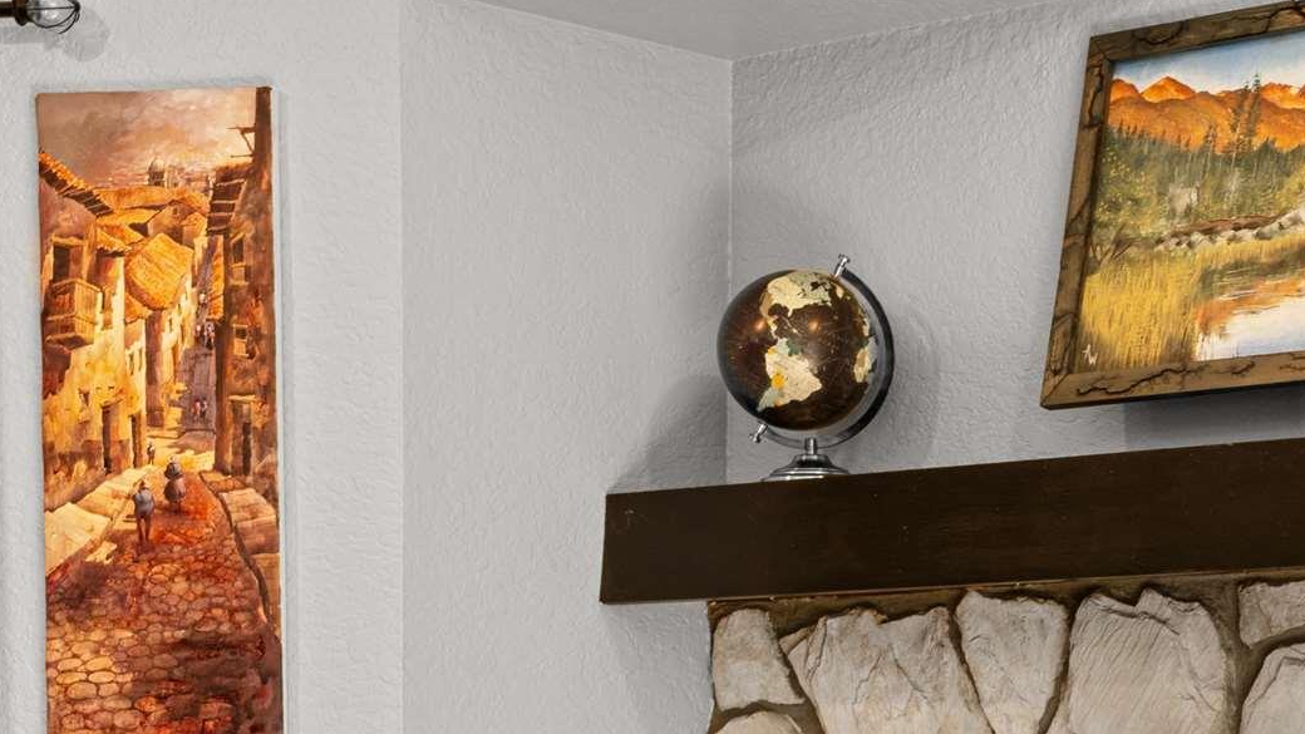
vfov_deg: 11.8
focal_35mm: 99
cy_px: 996
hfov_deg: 20.5
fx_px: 3426
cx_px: 1471
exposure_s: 1/1.25
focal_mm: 32
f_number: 11
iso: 100
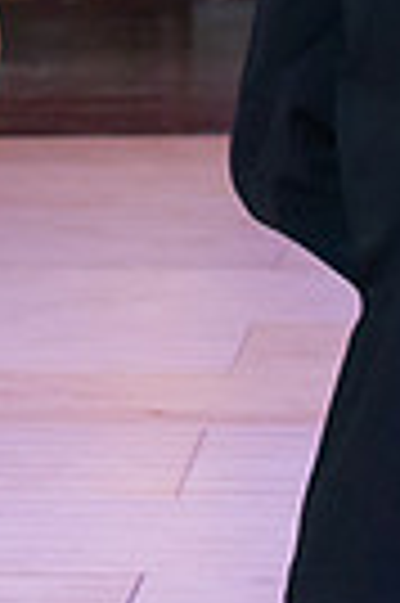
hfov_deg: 2.9
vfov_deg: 4.4
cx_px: -298
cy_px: -271
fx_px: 7853
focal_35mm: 470
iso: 1600
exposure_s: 1/250
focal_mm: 85
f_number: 3.5
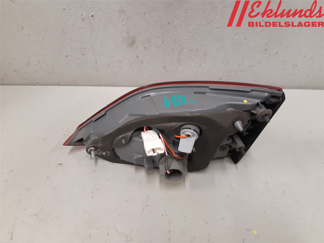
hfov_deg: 67.3
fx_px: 243
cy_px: 122
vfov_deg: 53.1
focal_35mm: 26
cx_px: 162
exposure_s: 1/50
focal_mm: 3.93
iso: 200
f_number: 1.7
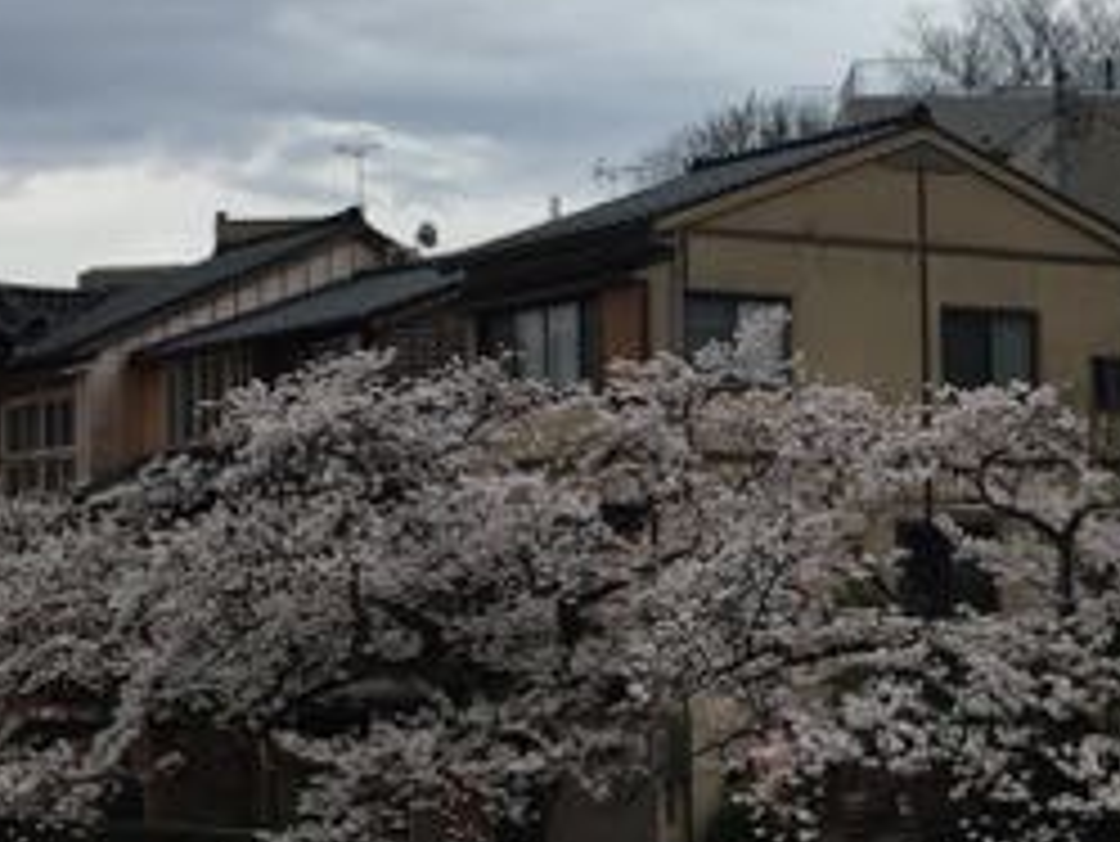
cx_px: 936
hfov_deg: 20.8
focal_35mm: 93
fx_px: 3010
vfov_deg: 15.9
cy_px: 392
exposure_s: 1/2639
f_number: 2.2
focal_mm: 4.15
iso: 32
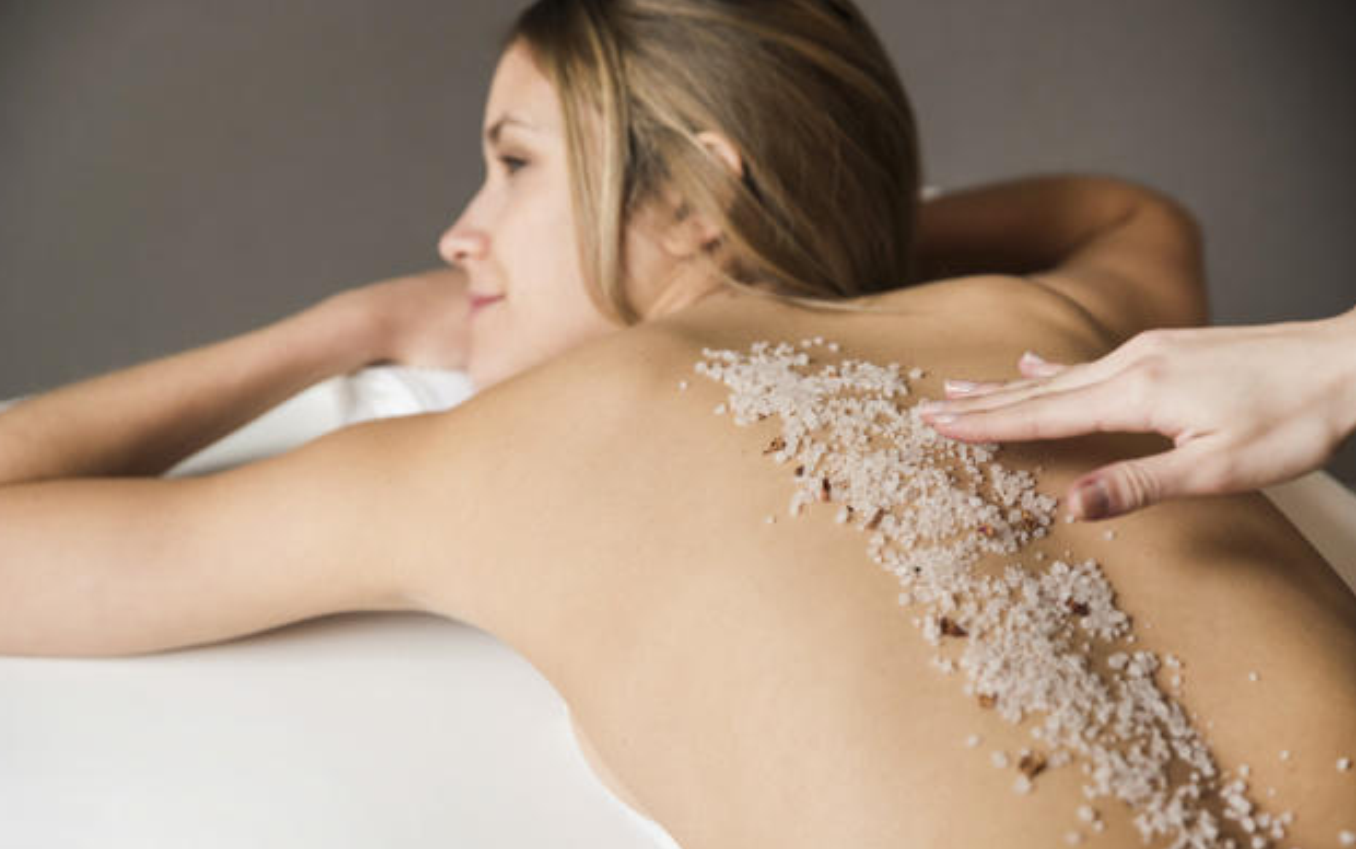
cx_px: 674
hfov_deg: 28.6
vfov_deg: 18.1
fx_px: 2662
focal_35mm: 72
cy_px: 437
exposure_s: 1/125
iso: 500
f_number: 3.5
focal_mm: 70
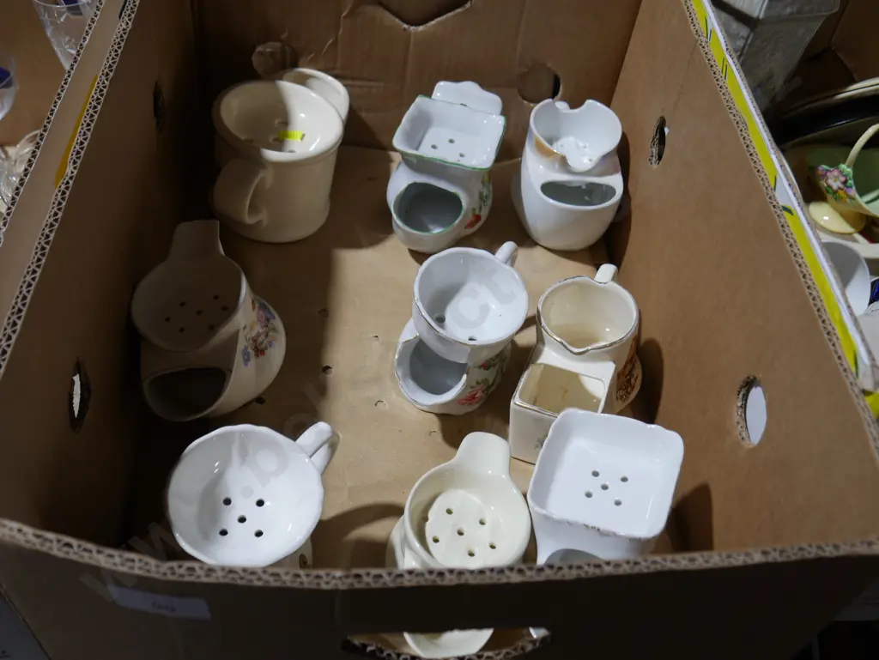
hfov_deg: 53.9
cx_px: 440
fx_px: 864
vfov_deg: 41.8
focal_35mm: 34
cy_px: 330
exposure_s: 1/80
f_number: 4
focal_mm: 17
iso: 200
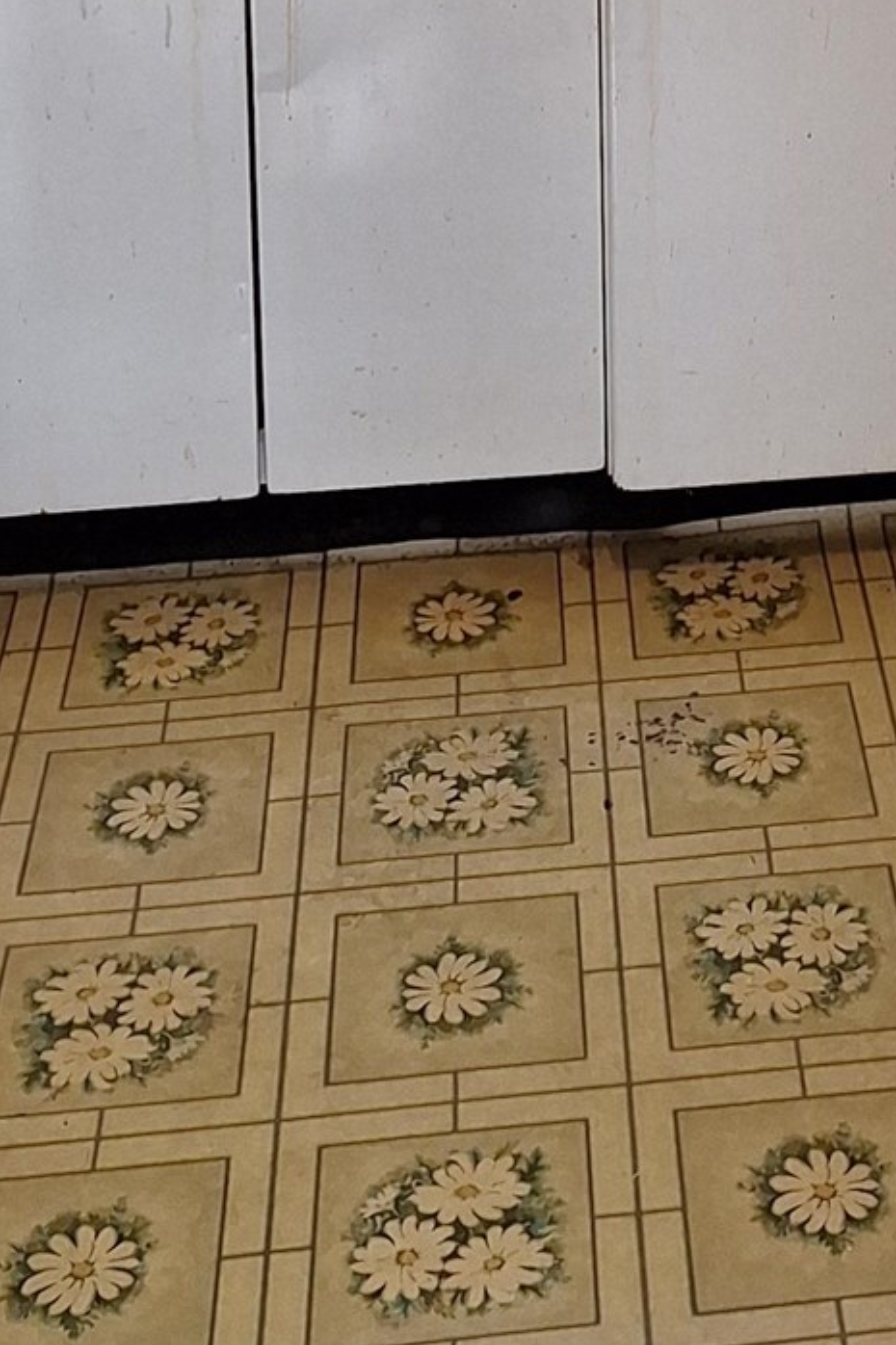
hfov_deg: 16.9
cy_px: -547
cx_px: 892
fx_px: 2951
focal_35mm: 79
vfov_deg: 22.2
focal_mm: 5.54
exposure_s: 1/60
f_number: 1.8
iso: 40
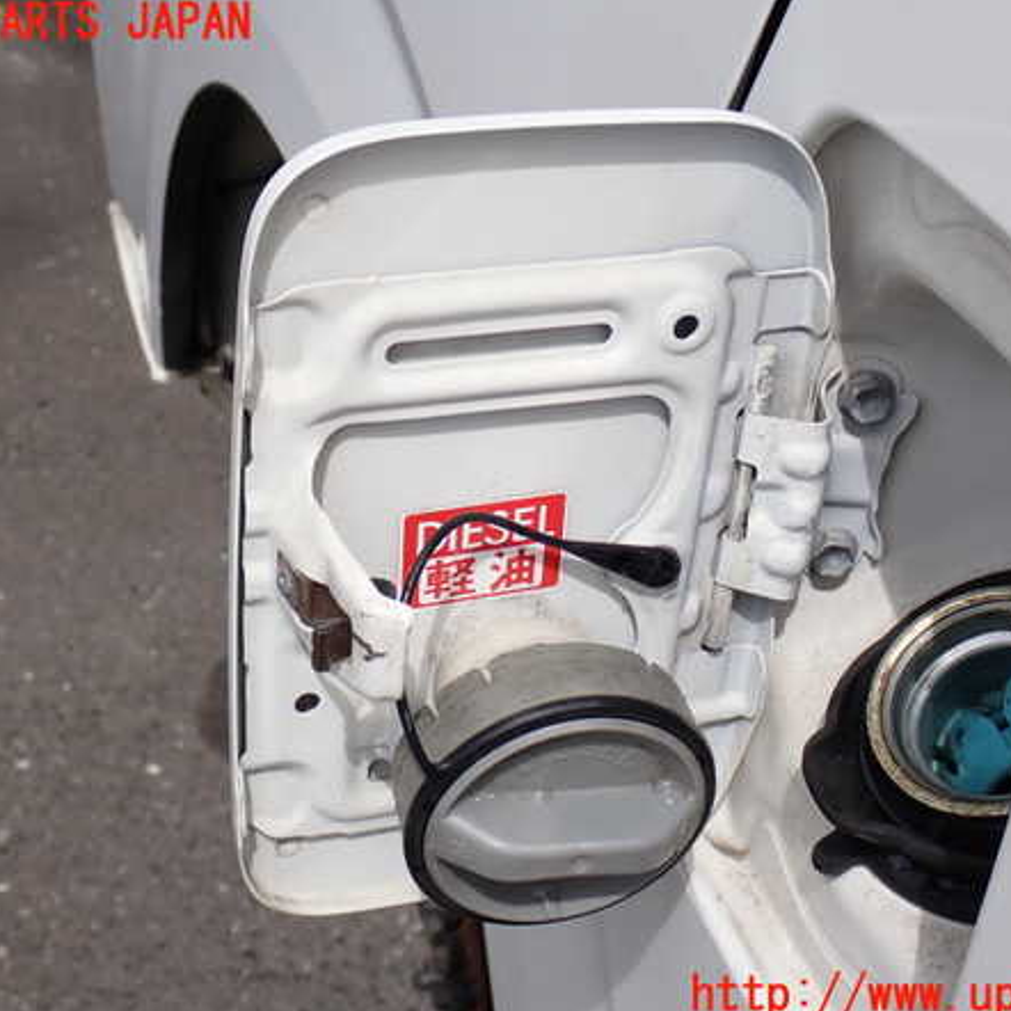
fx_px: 1983
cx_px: 522
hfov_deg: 28.6
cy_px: 510
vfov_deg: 28.6
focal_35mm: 60
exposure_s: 1/640
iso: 100
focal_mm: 9.01
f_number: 4.5
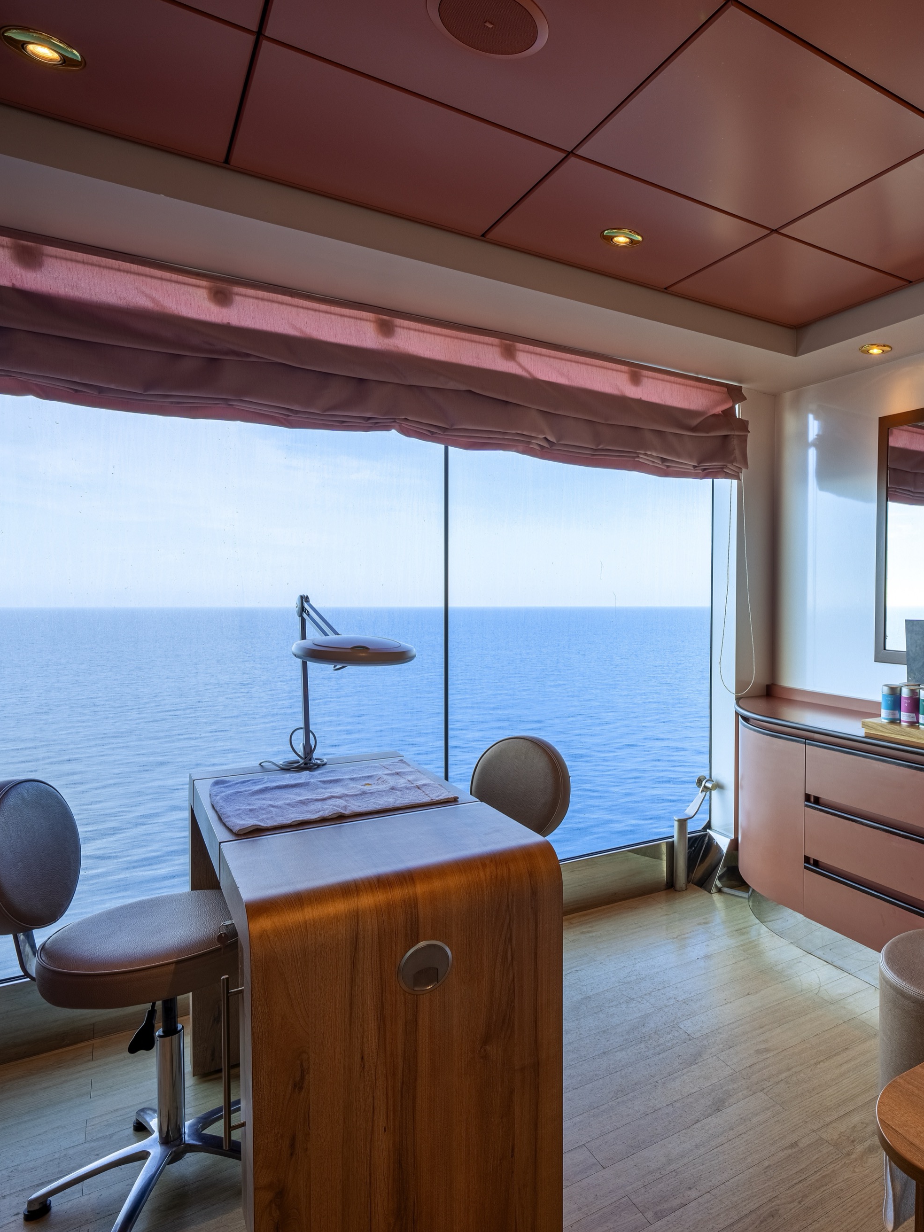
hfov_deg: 55.8
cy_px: 625
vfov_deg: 76.4
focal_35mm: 22
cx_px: 766
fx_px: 783
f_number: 11
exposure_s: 1/125
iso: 200
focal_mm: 15
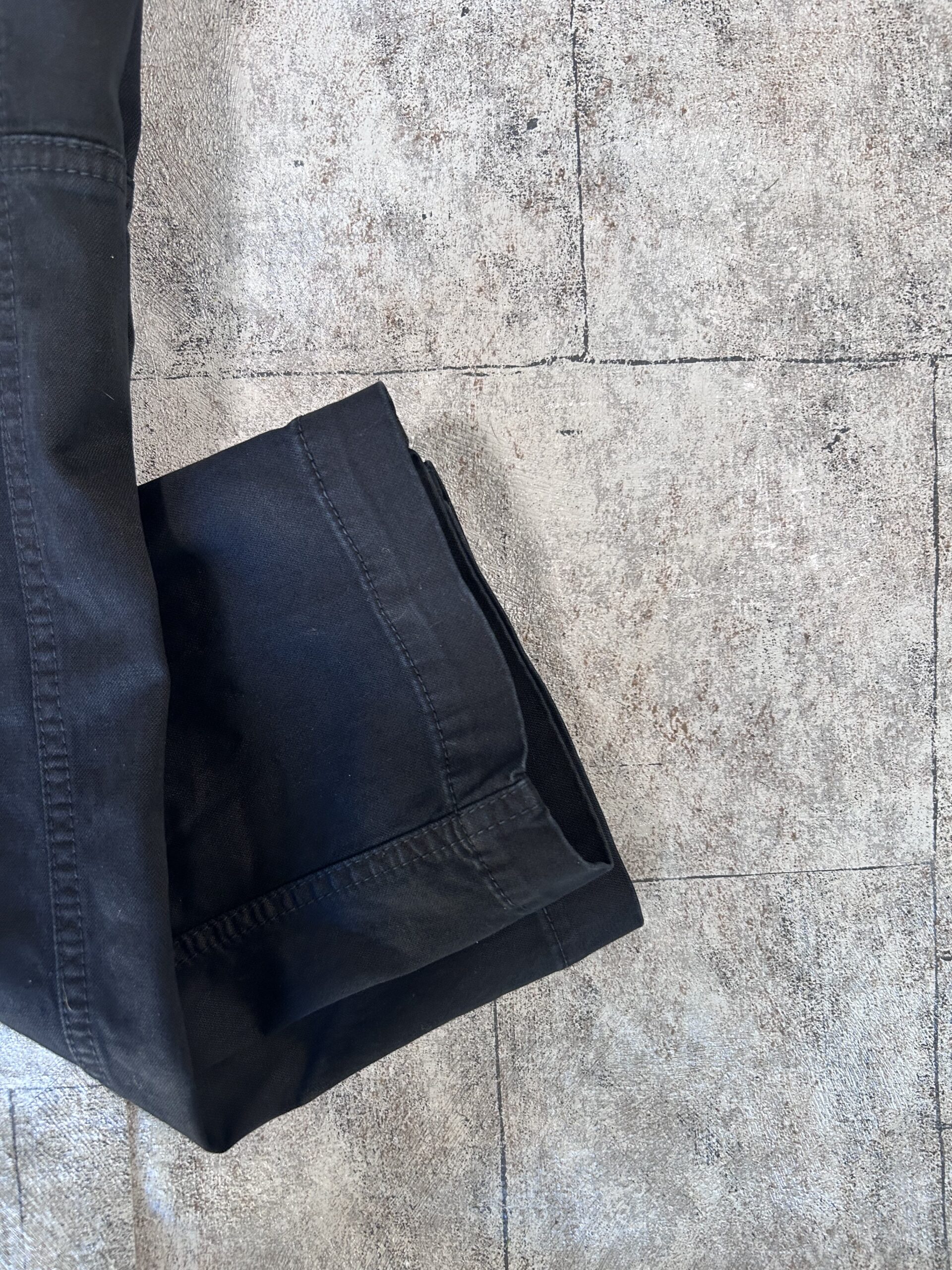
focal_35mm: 26
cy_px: 635
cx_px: 476
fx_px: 953
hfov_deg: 53.1
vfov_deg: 67.3
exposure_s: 1/63
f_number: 1.5
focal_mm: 5.7
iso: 125
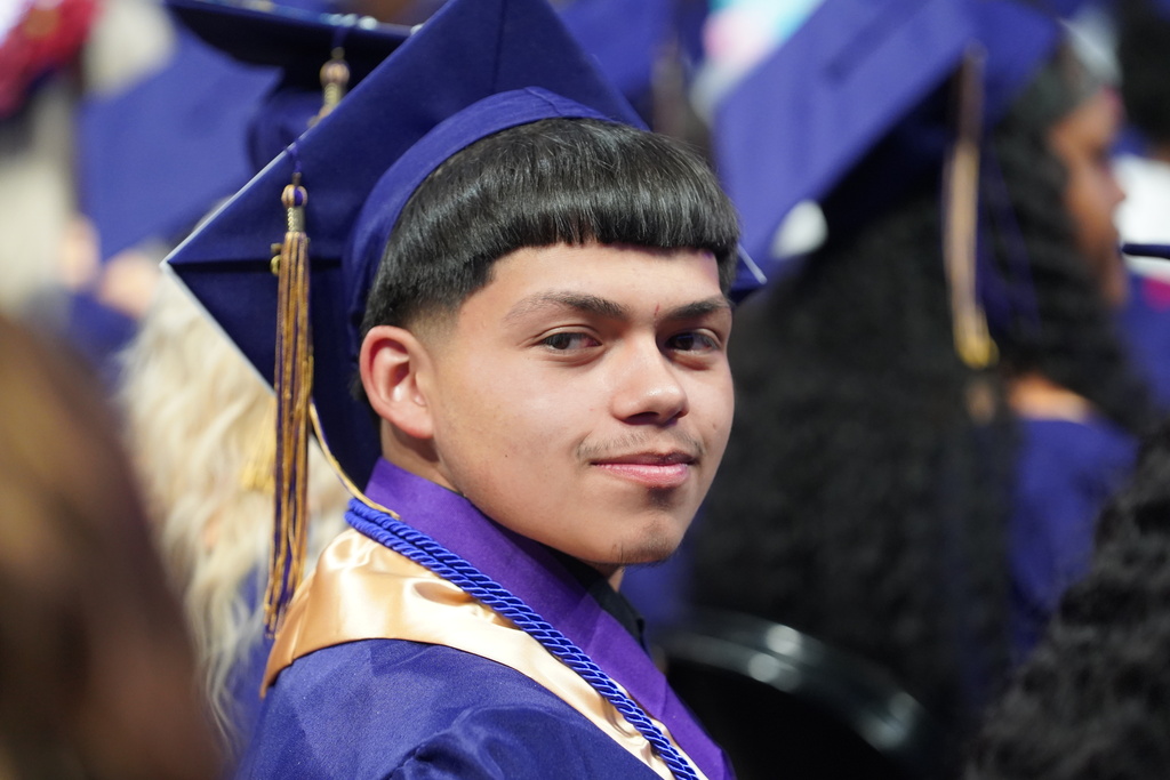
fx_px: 6305
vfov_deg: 7.1
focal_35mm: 194
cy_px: 390
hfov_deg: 10.6
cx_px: 585
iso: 4000
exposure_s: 1/200
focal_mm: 194
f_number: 4
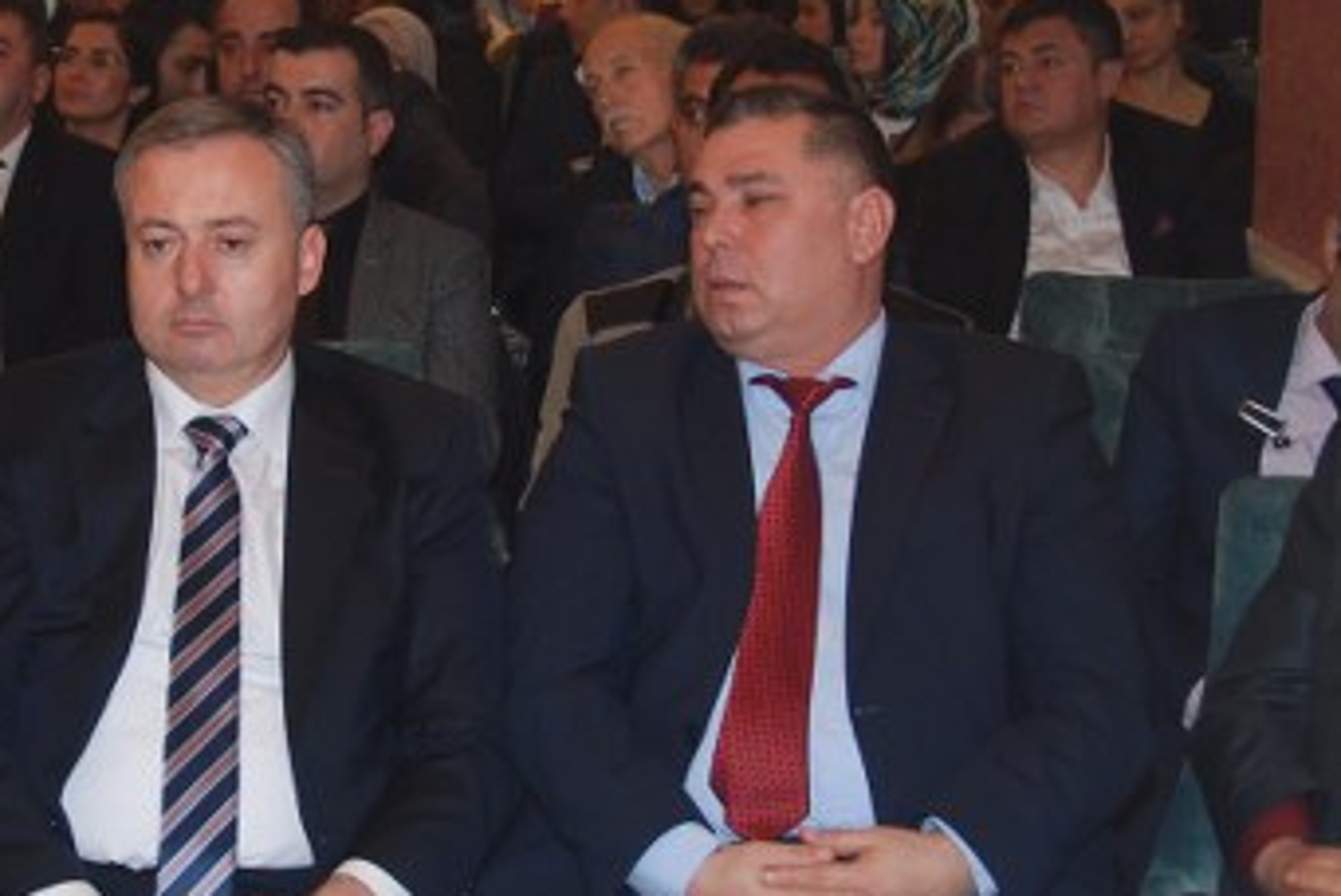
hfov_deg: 19.8
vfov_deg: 13.4
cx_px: 358
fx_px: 3809
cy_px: 464
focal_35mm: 102
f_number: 4.2
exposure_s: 1/60
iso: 200
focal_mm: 29
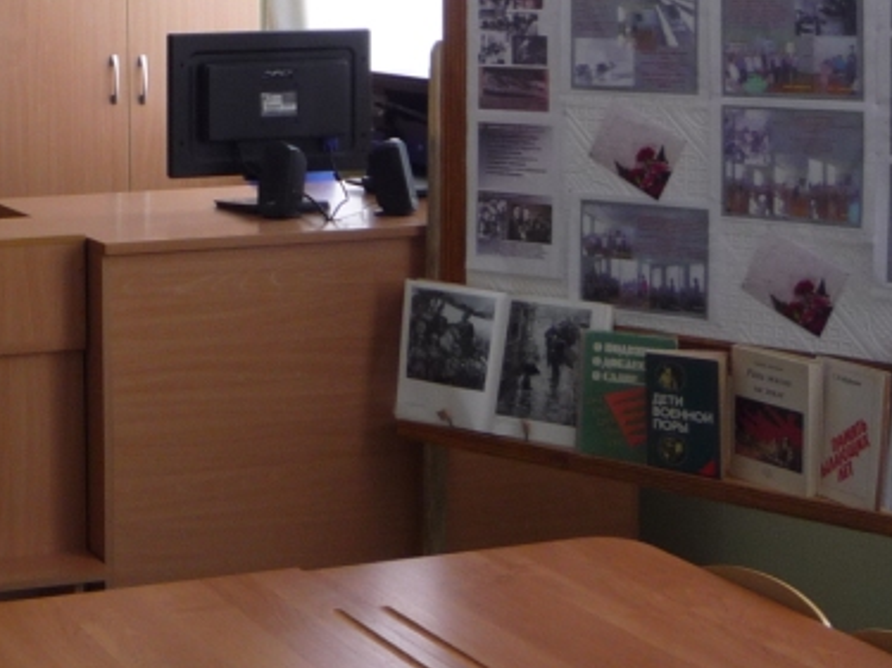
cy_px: -21
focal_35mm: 82
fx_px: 2112
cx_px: -81
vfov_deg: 17.5
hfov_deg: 22.5
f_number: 3.3
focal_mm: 5.2
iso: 100
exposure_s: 1/60
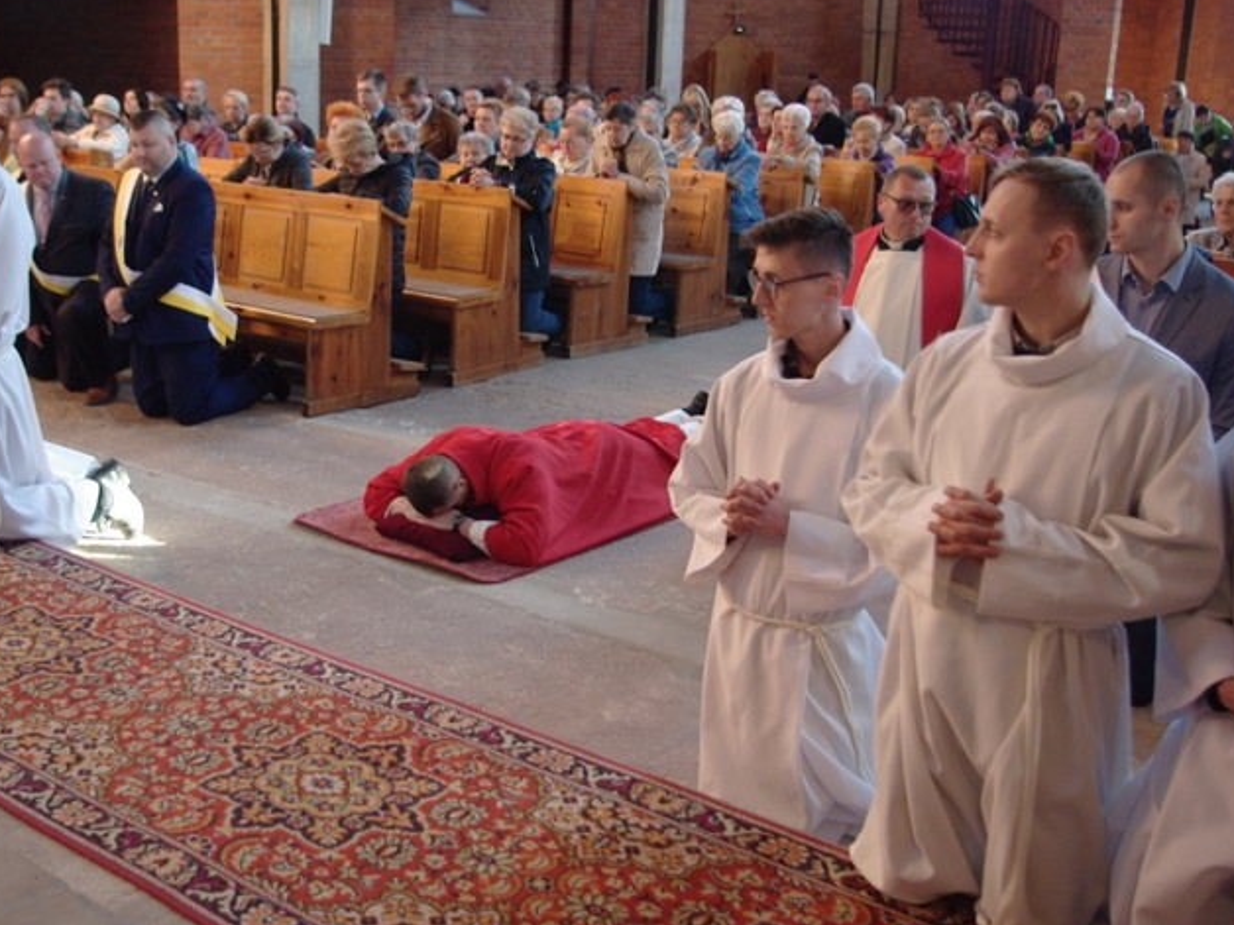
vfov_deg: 37.7
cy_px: 463
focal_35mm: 38
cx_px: 507
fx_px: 1355
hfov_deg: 48.7
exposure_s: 1/45
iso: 800
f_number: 4
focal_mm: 21
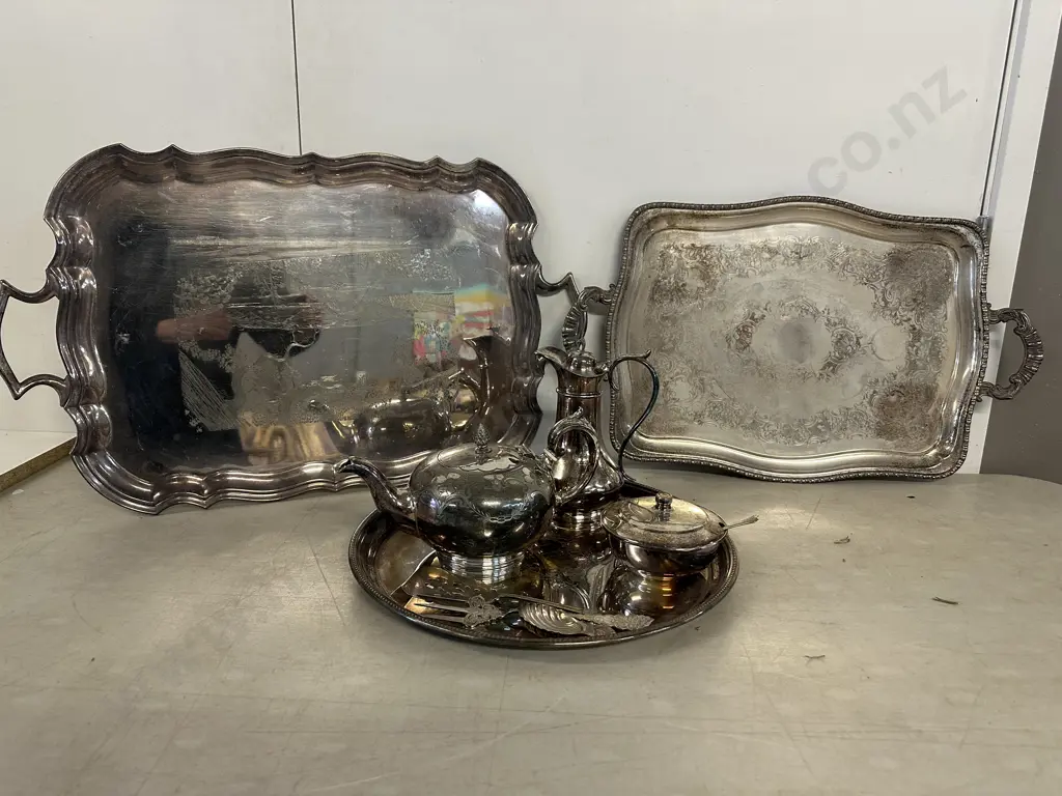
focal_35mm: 24
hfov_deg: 71.6
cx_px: 531
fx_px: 736
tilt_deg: -14.3
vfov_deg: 56.8
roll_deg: -2.0
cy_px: 398
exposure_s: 1/100
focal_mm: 6.86
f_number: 1.78
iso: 200
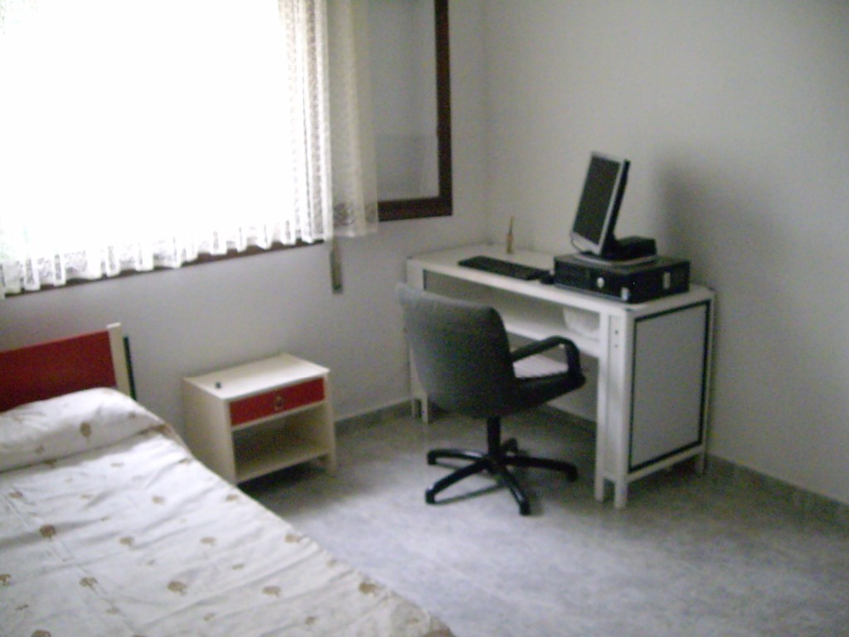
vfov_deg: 37.7
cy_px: 318
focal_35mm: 38
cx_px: 424
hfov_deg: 49.0
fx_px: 932
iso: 800
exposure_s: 1/125
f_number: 2.7
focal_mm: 6.2
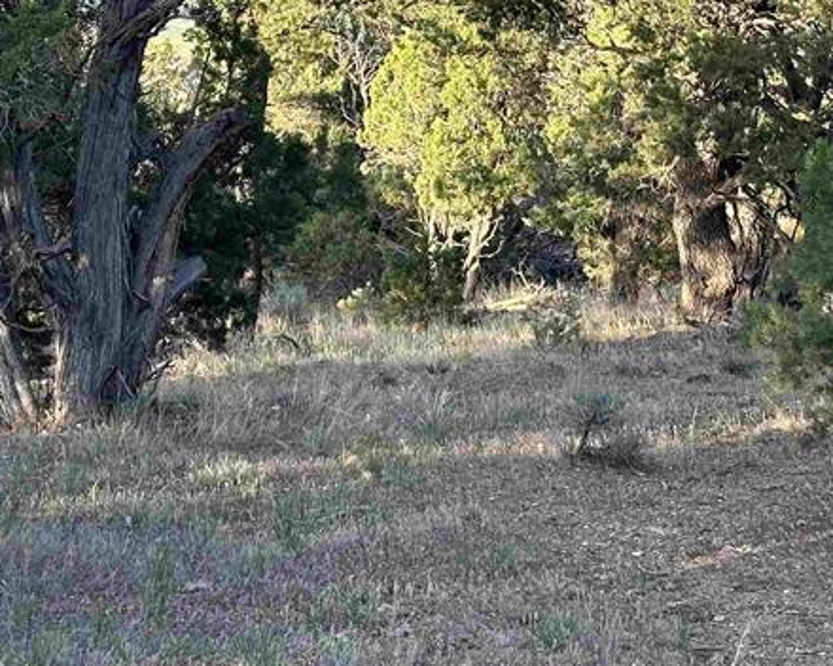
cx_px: 608
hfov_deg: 17.5
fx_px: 2687
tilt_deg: -0.9
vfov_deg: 14.0
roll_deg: +0.6
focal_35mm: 109
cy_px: 30
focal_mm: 6.86
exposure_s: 1/685
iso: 64
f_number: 1.78
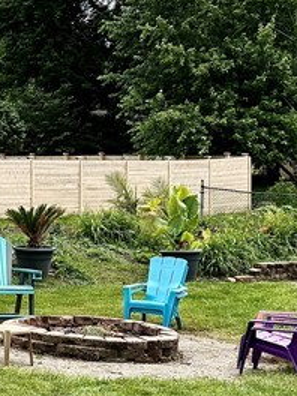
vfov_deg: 21.1
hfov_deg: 14.2
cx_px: -230
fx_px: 1064
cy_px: 189
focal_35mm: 93
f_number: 1.78
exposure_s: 1/5319
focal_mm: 6.76
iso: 100
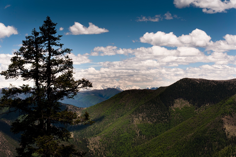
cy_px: 78
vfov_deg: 13.0
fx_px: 688
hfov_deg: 19.5
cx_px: 118
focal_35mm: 105
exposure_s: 1/160
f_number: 11
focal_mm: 105
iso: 200
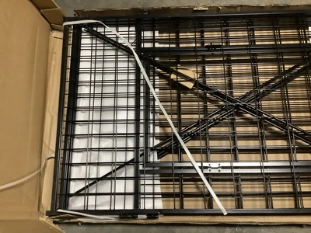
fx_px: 279
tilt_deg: -76.1
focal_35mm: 31
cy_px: 116
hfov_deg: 58.4
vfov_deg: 45.4
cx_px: 156
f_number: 2.4
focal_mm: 3.3
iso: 500
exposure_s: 1/30
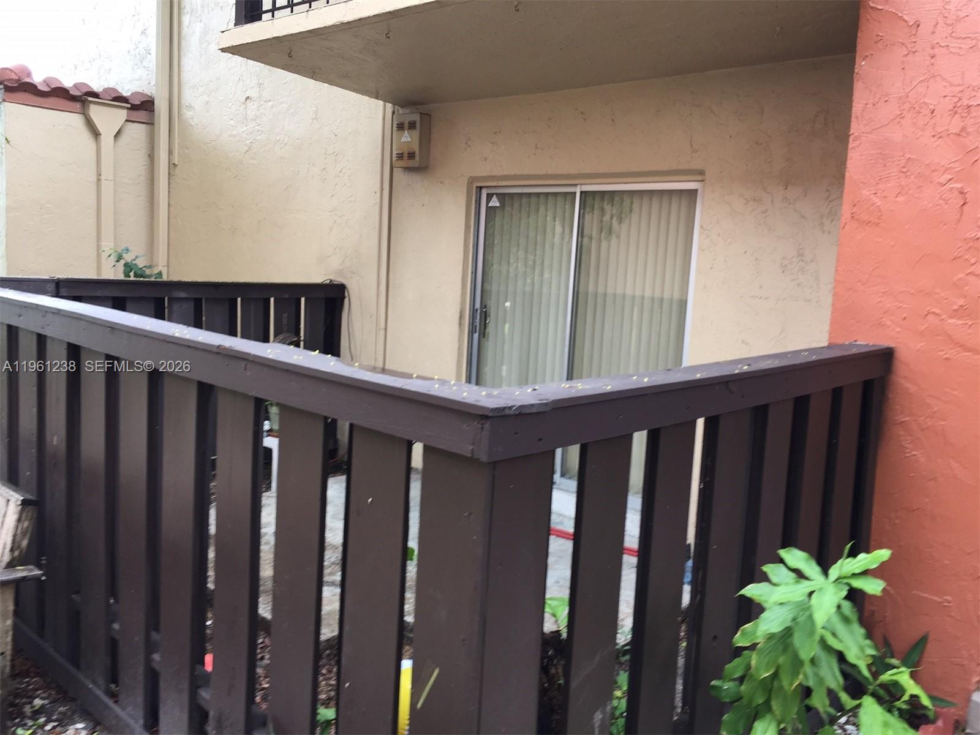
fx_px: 821
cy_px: 368
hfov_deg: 61.7
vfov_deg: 48.2
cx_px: 490
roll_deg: -3.2
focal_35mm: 29
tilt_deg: -6.4
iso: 40
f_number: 2.2
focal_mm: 4.15
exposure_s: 1/60
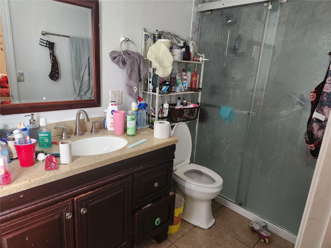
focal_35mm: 23
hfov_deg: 73.9
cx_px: 166
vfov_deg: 58.9
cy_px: 124
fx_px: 220
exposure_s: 1/120
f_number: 1.8
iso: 640
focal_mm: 5.4
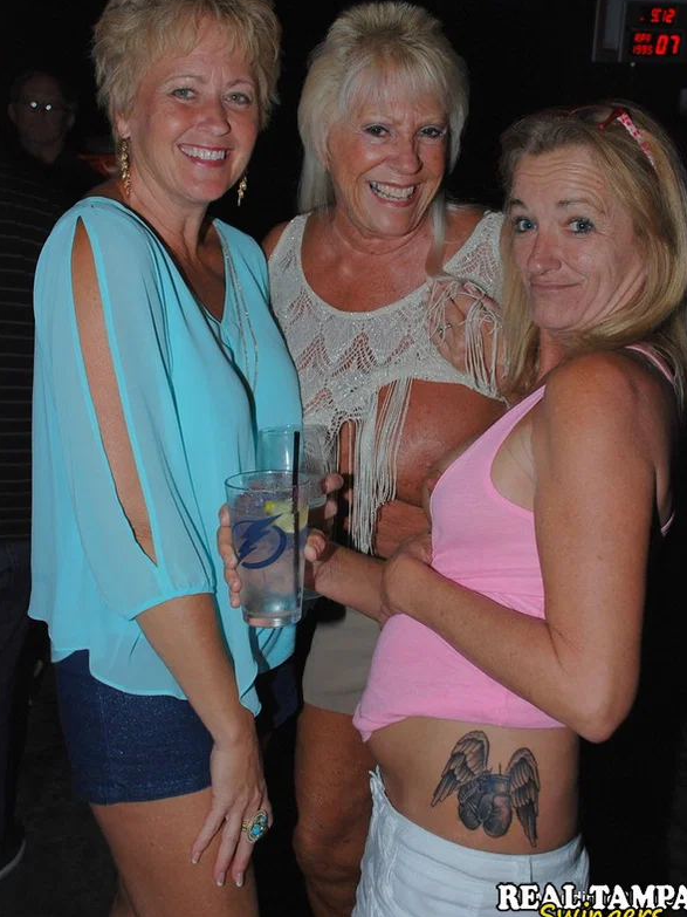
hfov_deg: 33.6
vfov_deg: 43.8
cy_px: 405
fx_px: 1138
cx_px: 348
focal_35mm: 43
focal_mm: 26
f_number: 4
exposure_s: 1/60
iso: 200
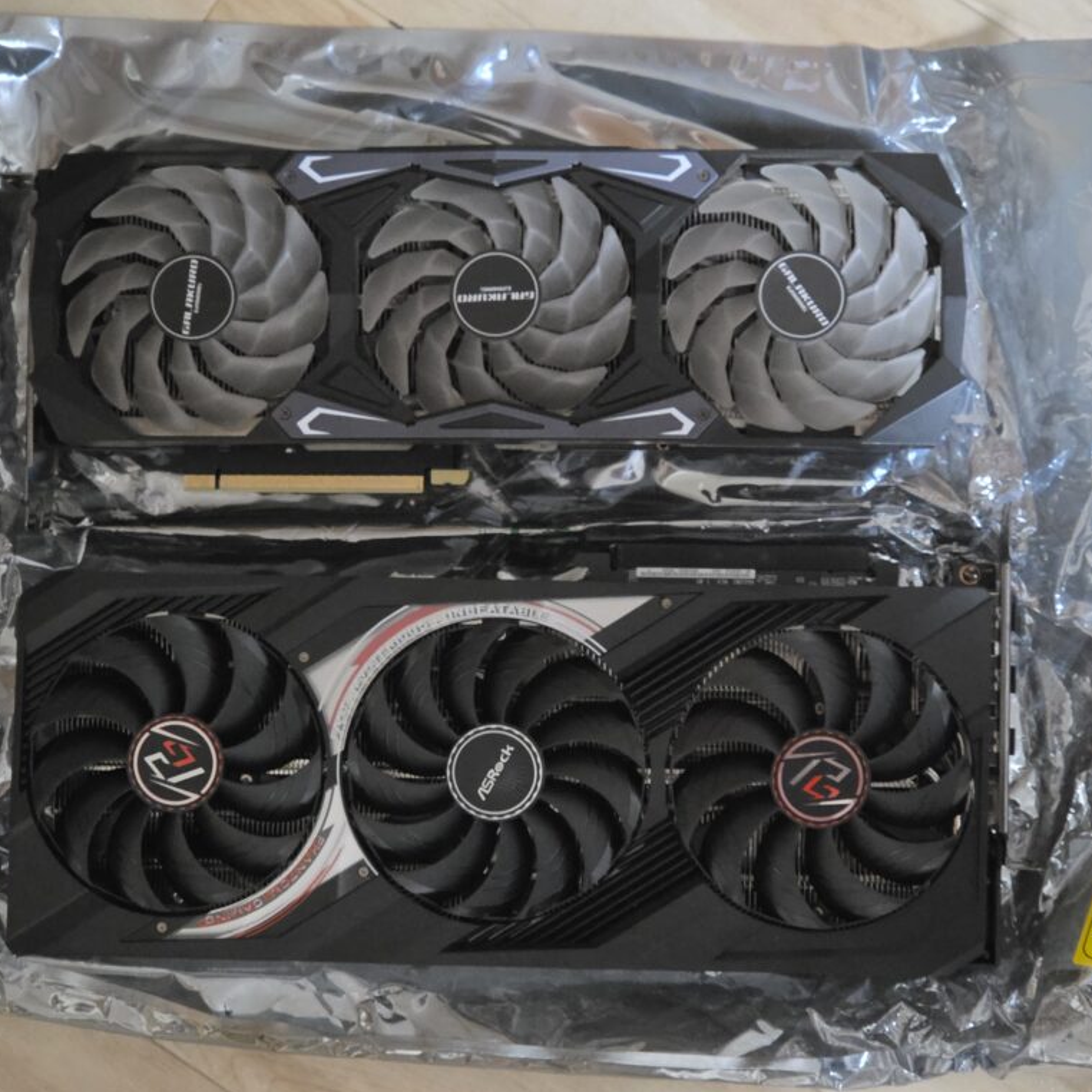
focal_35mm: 82
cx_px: 563
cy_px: 549
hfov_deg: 21.1
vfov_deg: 21.1
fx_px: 2927
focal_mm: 7
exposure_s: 1/25
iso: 1600
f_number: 2.4
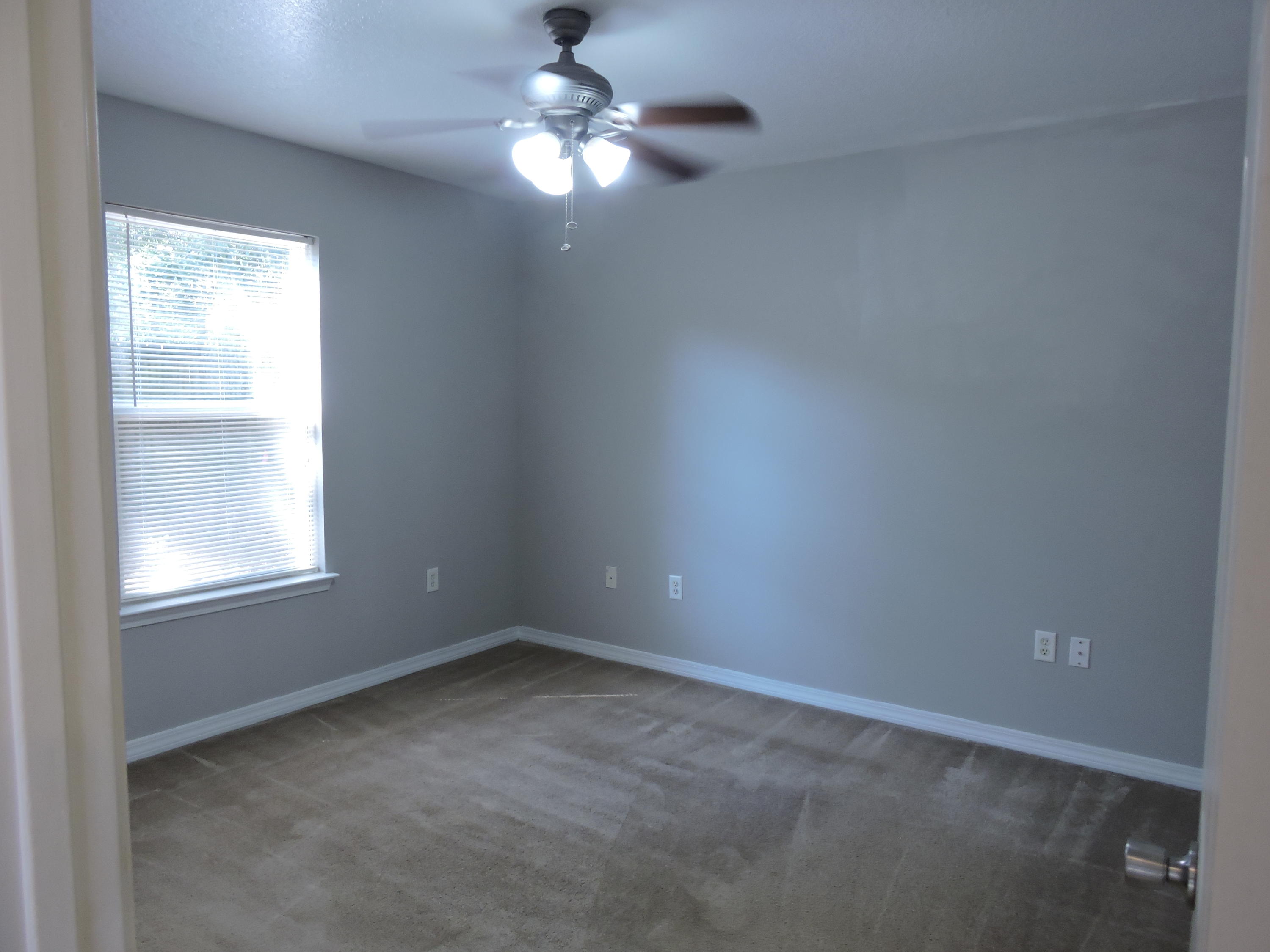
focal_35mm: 24
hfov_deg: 71.6
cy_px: 476
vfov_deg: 56.8
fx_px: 881
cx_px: 635
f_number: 3.3
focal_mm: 4.3
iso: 220
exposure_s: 1/30
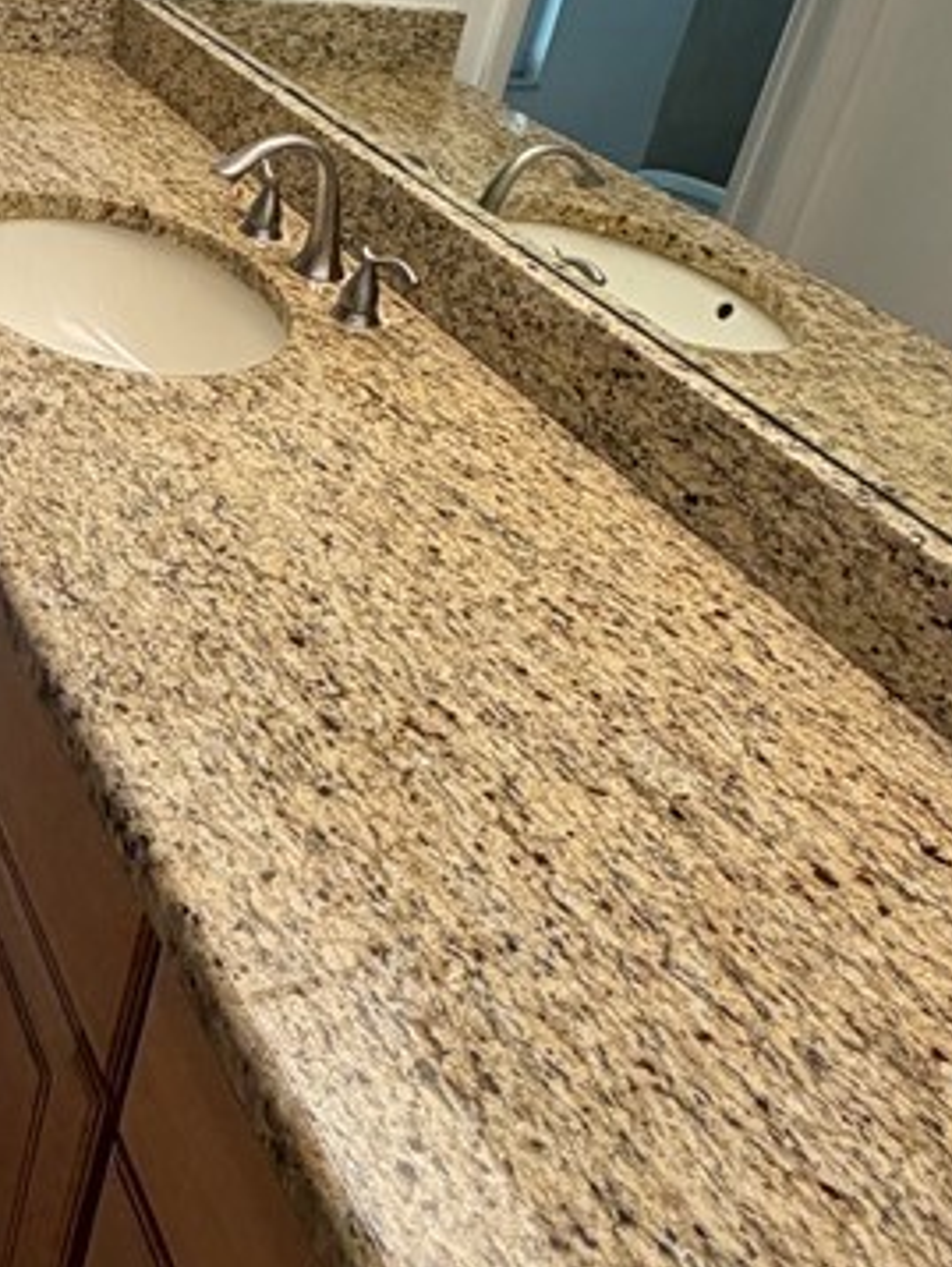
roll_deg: -10.9
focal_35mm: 40
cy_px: 368
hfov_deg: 34.1
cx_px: 99
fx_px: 1465
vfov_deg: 45.6
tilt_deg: -25.6
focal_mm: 2.22
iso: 320
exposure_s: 1/120
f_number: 2.2
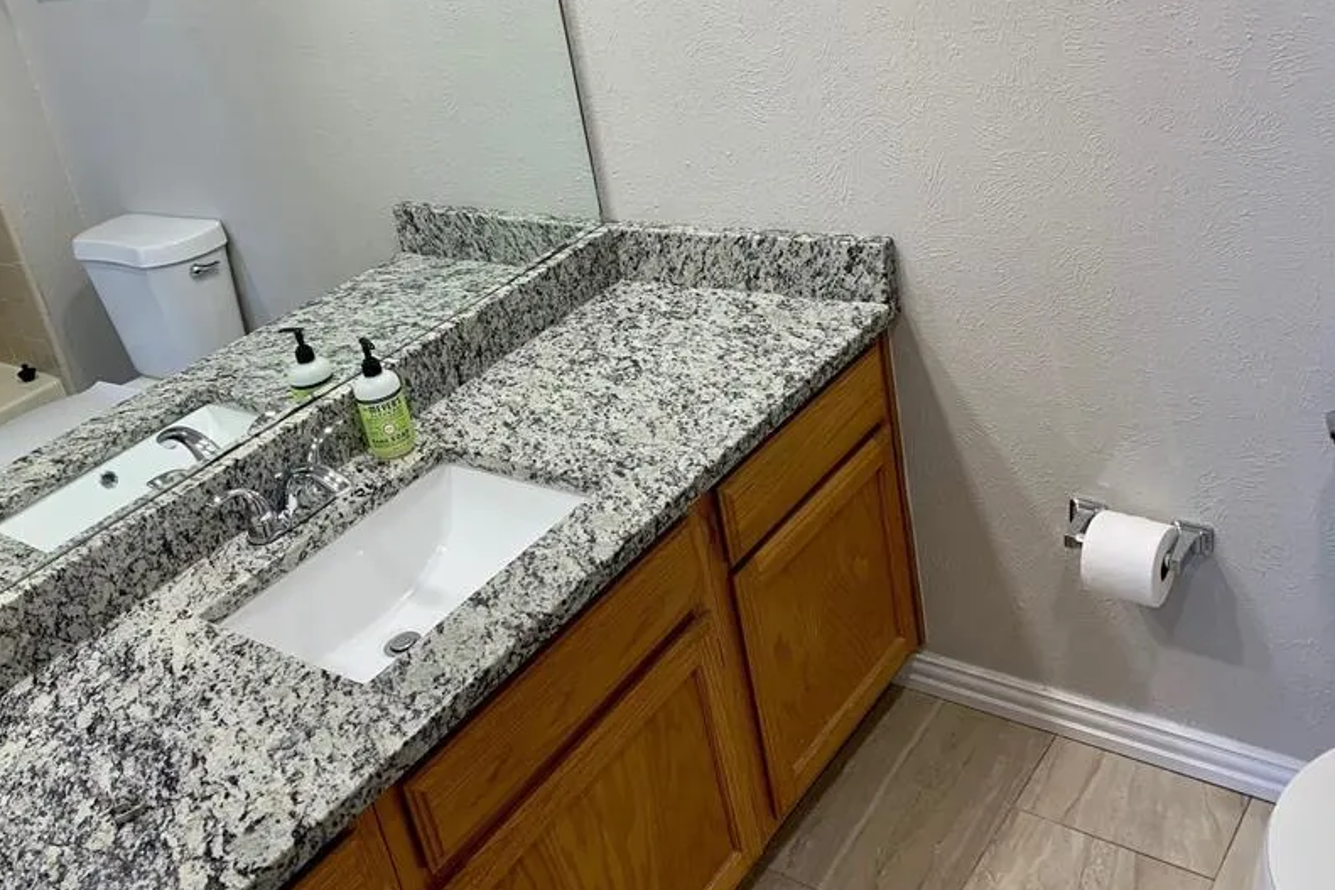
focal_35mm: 35
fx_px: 1298
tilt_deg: -23.6
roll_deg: +13.0
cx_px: 579
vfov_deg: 37.6
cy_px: 341
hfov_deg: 54.3
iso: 80
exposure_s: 1/120
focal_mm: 4.25
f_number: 1.8
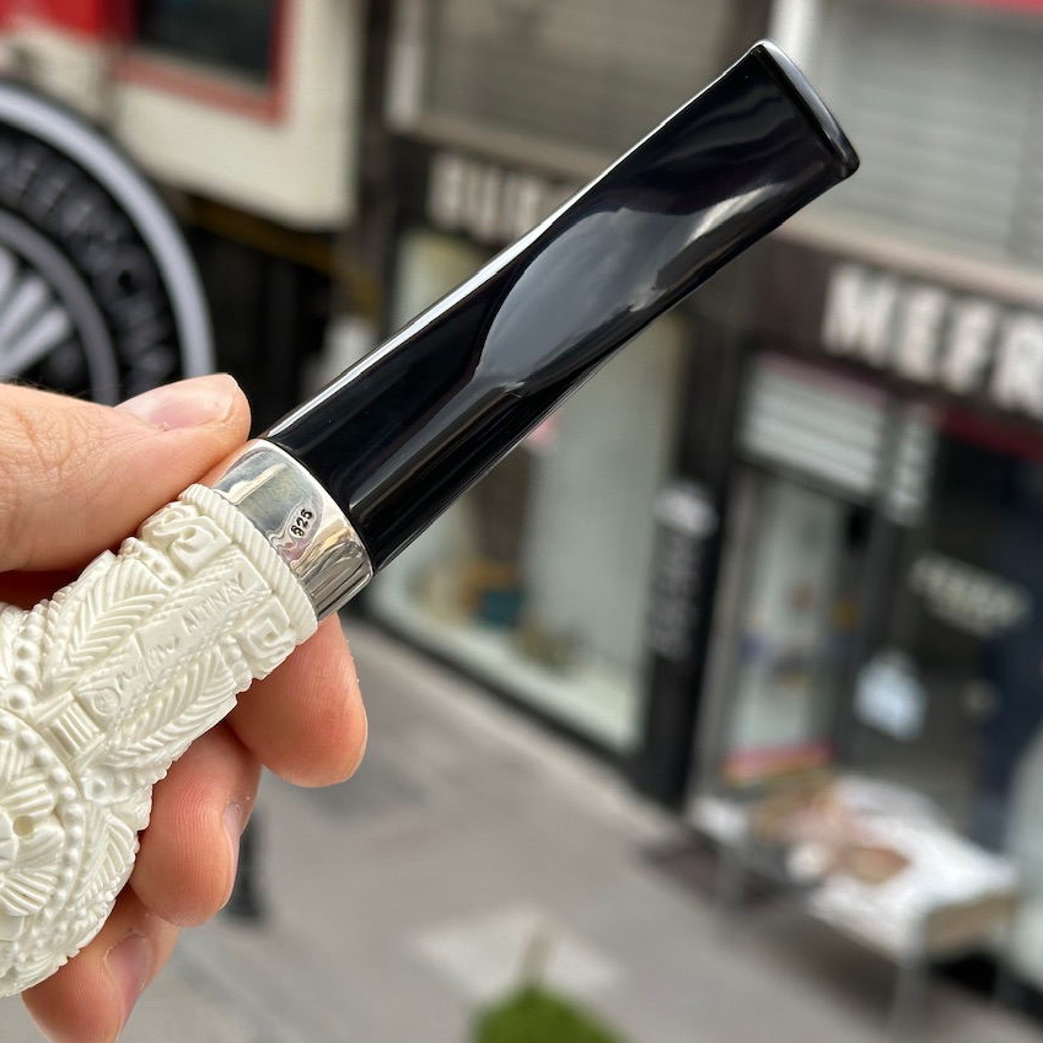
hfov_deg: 26.6
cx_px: 283
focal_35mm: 64
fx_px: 2182
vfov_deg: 26.9
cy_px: 518
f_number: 1.78
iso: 64
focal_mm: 6.86
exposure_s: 1/390
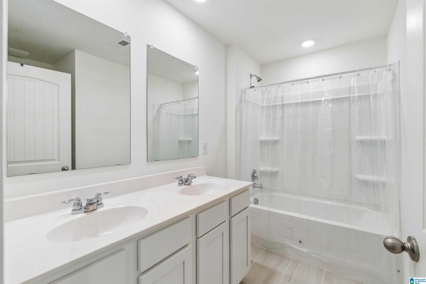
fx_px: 189
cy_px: 142
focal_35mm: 16
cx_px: 213
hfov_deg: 96.7
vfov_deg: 73.7
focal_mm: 16
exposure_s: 1/15
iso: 400
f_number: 13
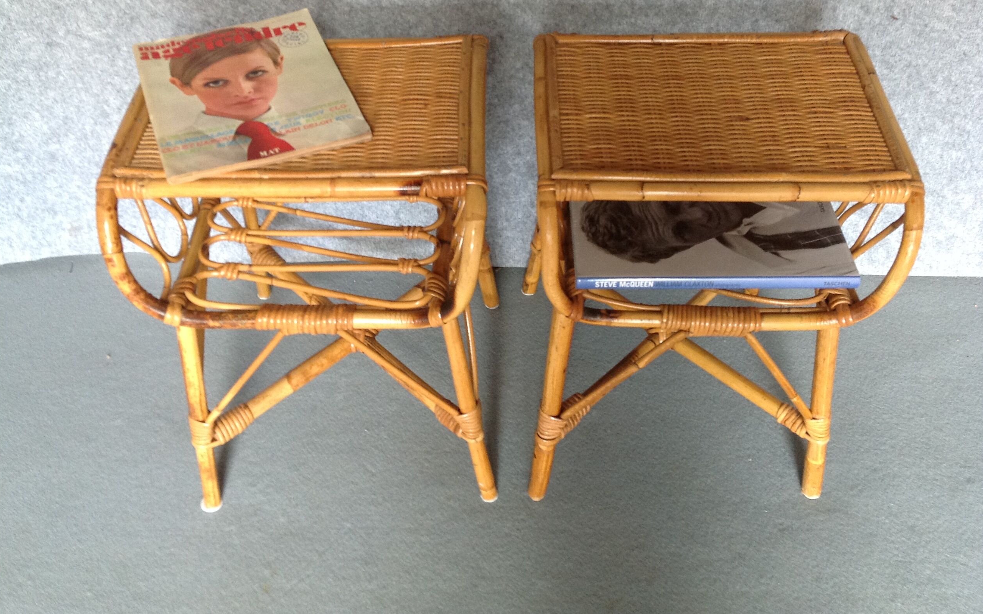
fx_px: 1018
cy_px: 252
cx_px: 499
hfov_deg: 51.5
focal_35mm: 38
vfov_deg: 33.5
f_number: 2.4
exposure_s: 1/15
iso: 125
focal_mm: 4.28
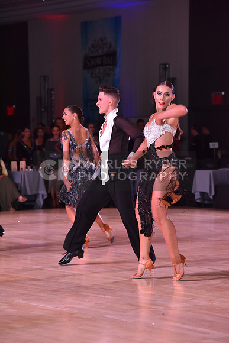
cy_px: 172
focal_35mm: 112
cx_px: 114
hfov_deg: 12.2
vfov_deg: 18.3
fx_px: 1068
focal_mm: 112
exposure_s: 1/250
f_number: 5
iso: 2000
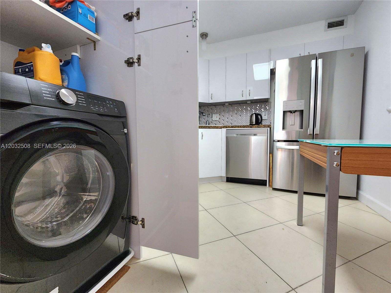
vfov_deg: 89.9
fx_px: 147
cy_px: 146
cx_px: 196
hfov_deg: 106.2
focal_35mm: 13
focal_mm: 2.2
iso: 400
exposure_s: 1/60.2
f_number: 2.2
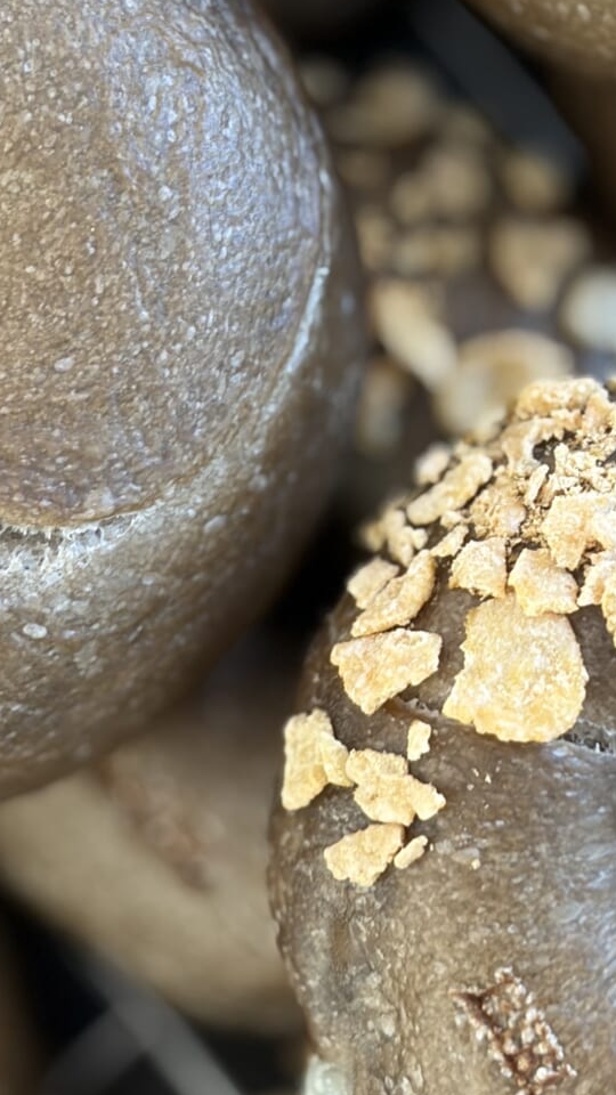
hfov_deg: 10.3
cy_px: 323
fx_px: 3426
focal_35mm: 118
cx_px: 445
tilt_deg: -85.9
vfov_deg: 18.1
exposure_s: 1/60
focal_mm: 5.96
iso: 50
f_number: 1.6
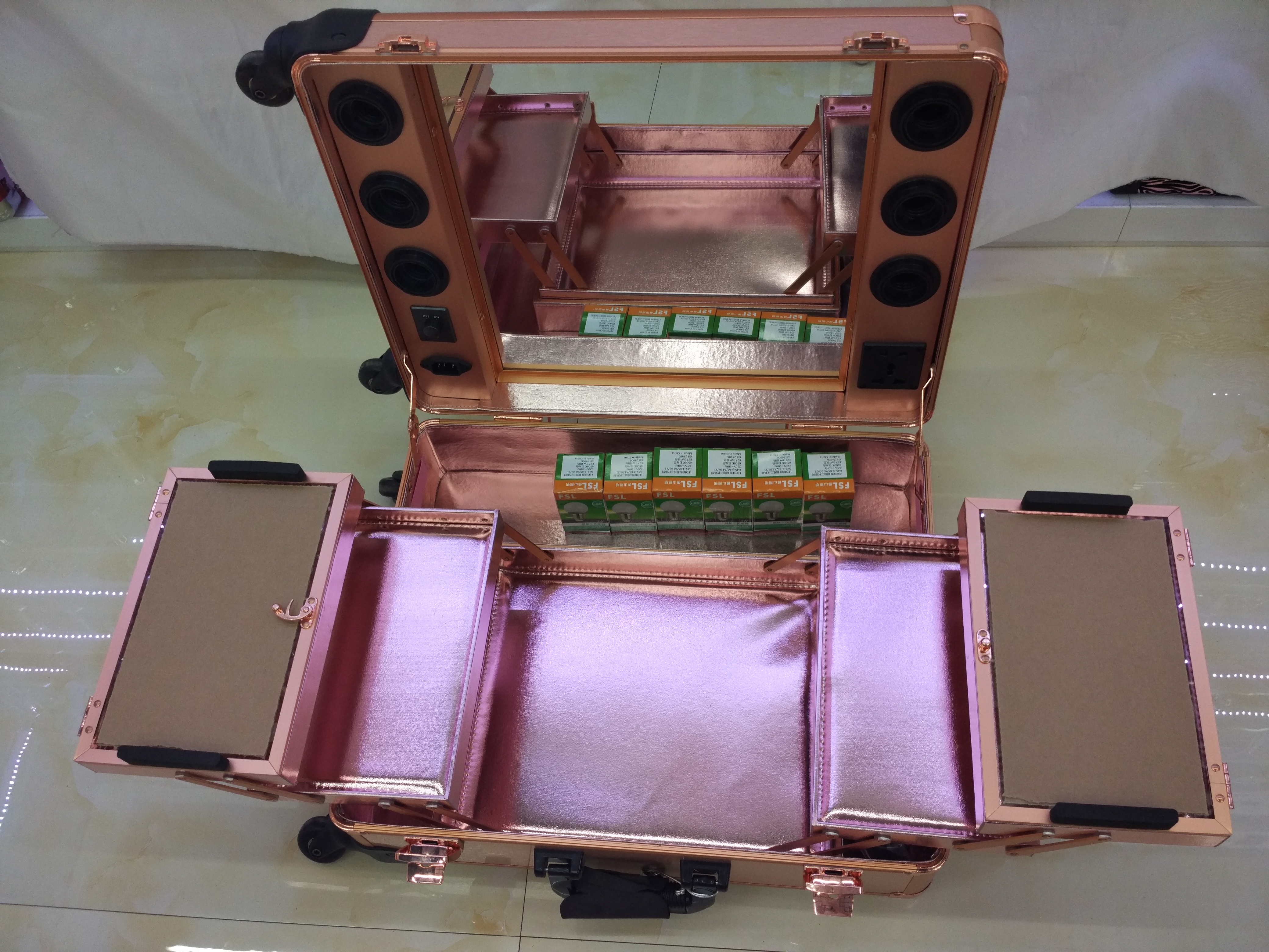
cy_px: 476
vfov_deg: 46.8
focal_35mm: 30
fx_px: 1100
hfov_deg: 60.0
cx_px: 634
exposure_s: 1/50
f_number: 2
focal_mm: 4.12
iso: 187
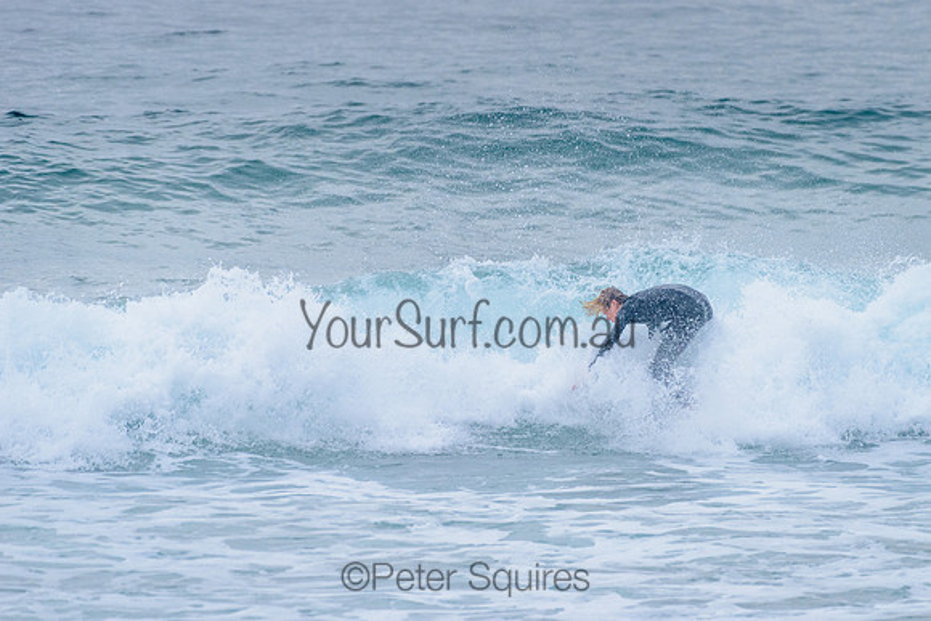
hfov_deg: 3.4
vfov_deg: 2.2
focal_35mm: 613
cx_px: 571
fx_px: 15852
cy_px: 240
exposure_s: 1/2000
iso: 1400
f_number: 5.6
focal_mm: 500
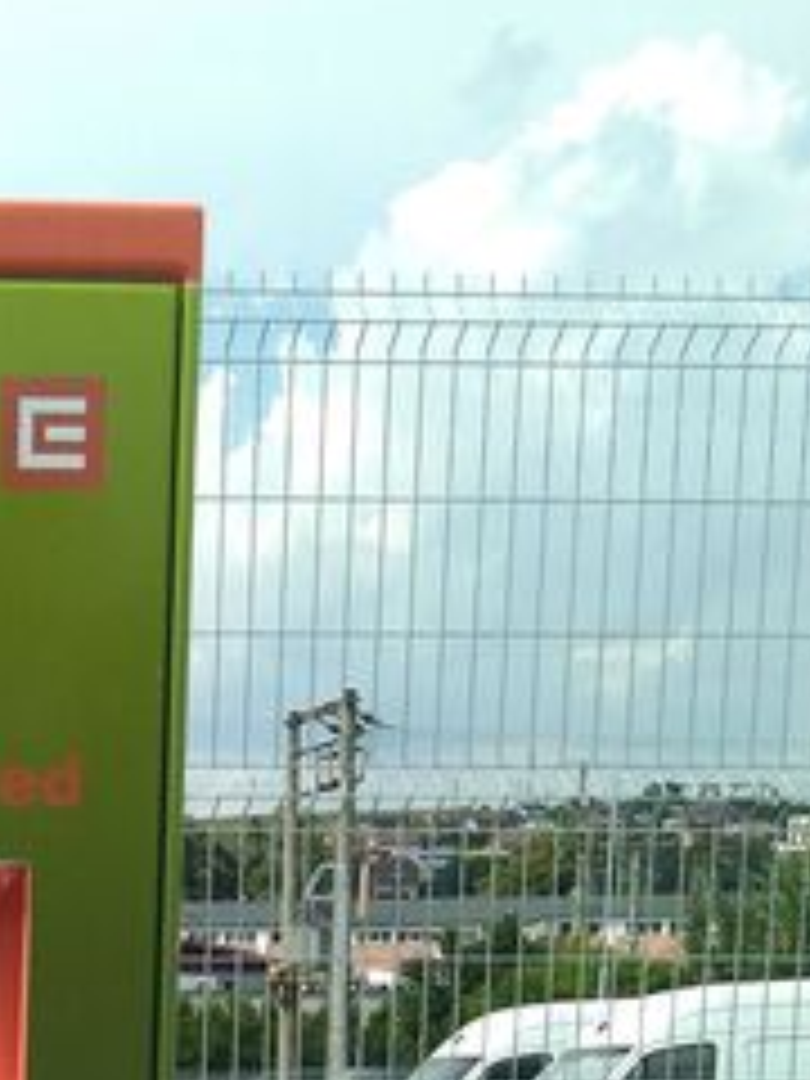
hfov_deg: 18.1
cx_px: -292
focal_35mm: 75
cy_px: 1357
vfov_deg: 23.4
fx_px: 2340
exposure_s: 1/1178
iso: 100
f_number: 2.2
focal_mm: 3.46
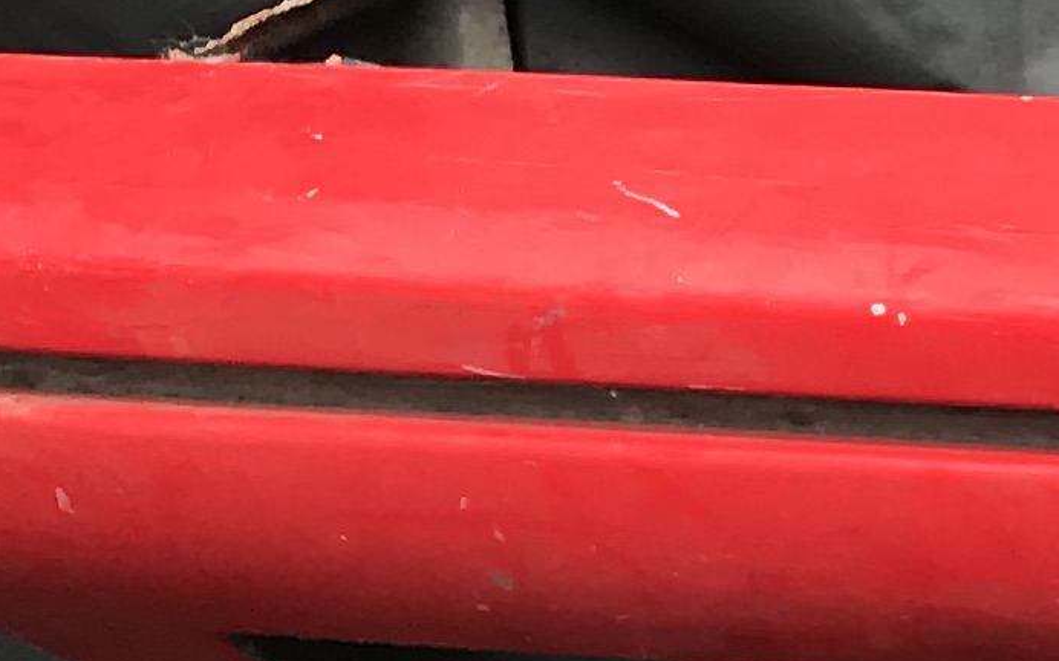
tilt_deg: -15.0
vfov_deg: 7.6
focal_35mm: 173
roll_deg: +5.7
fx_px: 4991
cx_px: 2638
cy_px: 536
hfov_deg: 10.3
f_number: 1.8
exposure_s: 1/411
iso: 20
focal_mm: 3.99
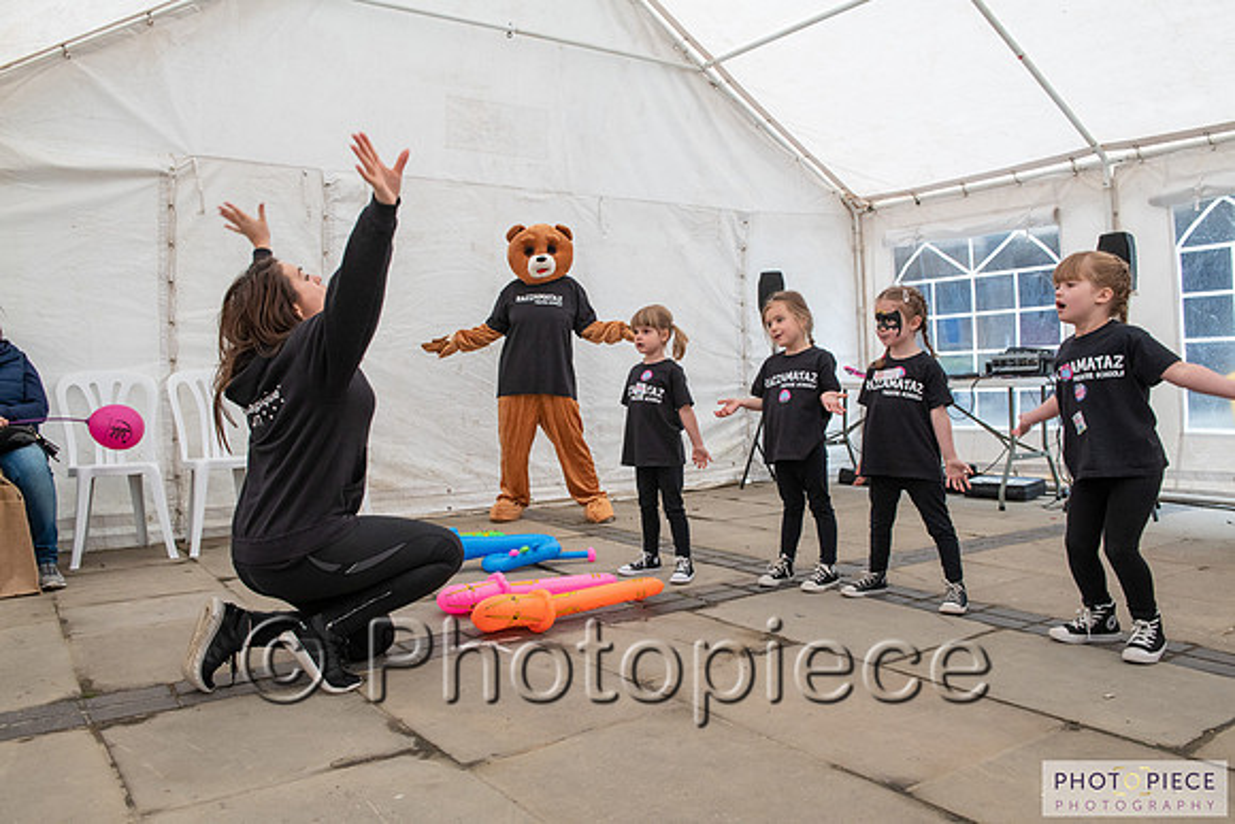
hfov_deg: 63.6
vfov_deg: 45.0
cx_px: 618
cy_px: 412
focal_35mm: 29
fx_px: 995
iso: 640
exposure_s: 1/250
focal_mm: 29
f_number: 6.3
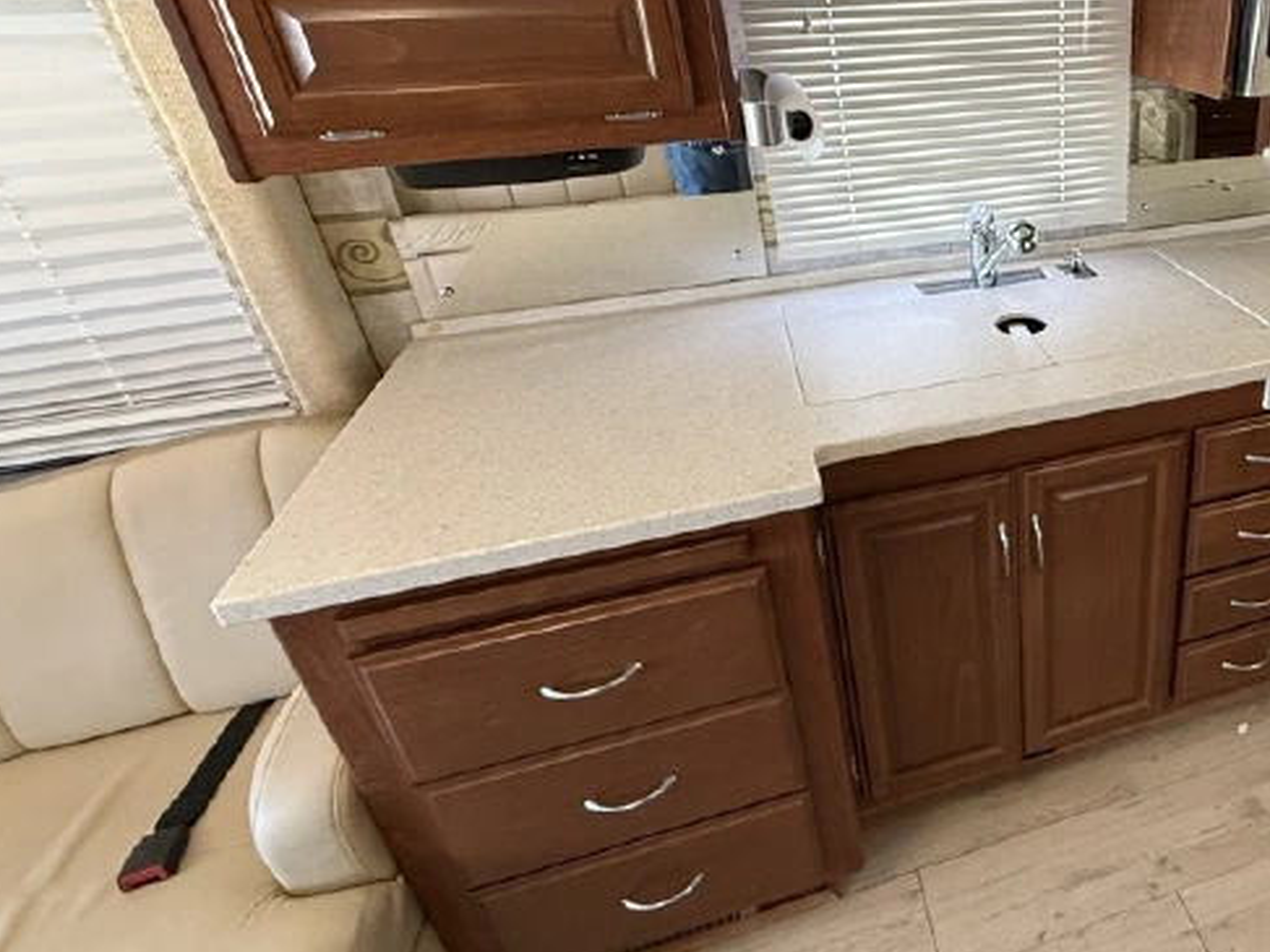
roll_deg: +0.7
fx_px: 844
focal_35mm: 23
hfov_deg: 66.8
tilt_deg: -24.9
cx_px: 1022
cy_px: 357
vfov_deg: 58.1
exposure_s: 1/99
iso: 320
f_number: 2.2
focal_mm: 2.22
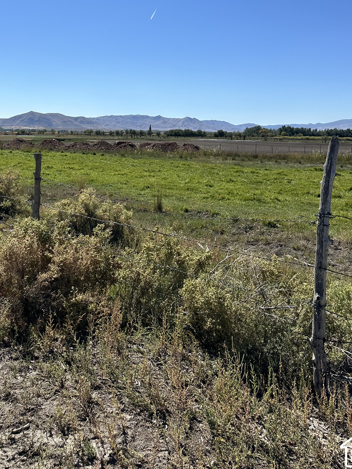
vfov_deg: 48.2
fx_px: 502
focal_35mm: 37
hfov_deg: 38.2
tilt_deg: +2.7
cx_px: 113
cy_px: 117
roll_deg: -1.1
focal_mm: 6.86
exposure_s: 1/7576
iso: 80
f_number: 1.78
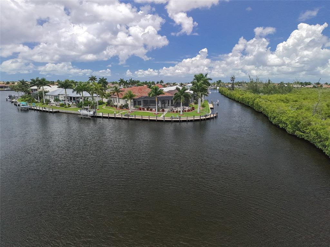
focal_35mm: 24
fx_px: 229
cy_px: 124
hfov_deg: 71.6
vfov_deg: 56.8
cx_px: 165
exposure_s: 1/8000
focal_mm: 8.67
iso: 800
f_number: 1.8
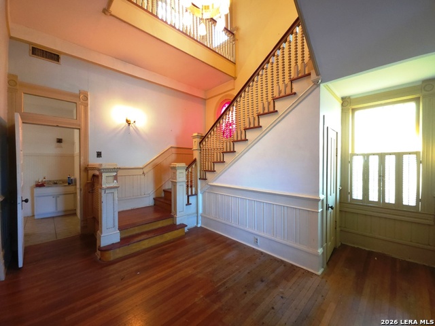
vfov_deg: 89.9
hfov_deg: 106.2
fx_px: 163
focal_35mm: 13
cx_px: 218
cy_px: 163
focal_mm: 2.2
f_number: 1.9
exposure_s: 1/30
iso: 320
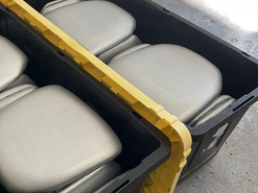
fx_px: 350
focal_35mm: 47
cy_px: 95
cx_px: 86
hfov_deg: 40.0
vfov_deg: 30.9
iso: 40
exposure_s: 1/60
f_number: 1.8
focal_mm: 3
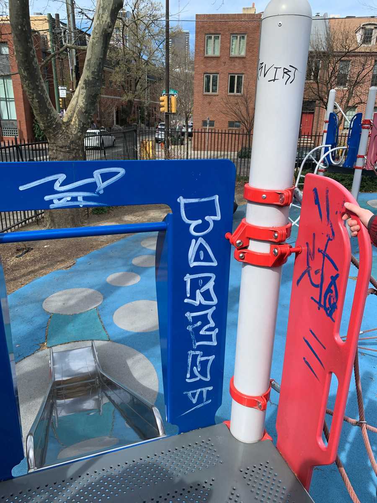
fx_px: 378
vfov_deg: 67.3
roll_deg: -2.1
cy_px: 252
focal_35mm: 26
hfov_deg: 53.1
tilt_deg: -18.8
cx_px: 188
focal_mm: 4.25
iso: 25
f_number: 1.8
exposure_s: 1/1205
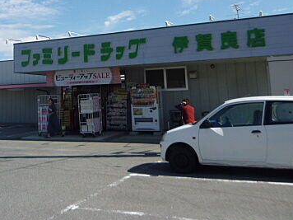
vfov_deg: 31.3
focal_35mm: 45
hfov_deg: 41.0
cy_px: 44
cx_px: 78
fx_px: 381
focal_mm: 4.4
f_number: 4
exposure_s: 1/640
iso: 100
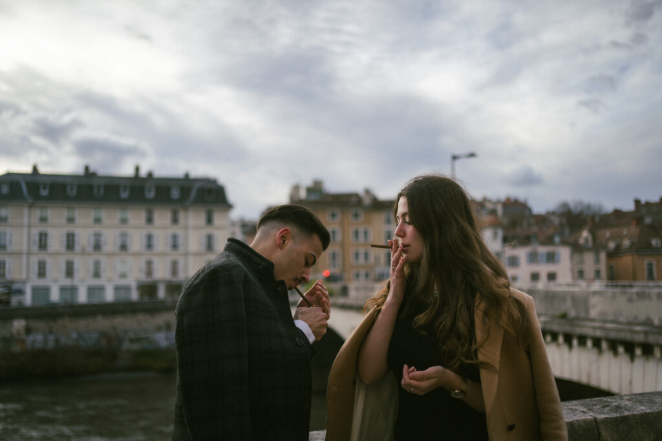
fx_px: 644
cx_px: 331
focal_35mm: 35
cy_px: 220
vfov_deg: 37.9
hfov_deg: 54.4
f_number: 1.8
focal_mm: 35
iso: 200
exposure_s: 1/8000
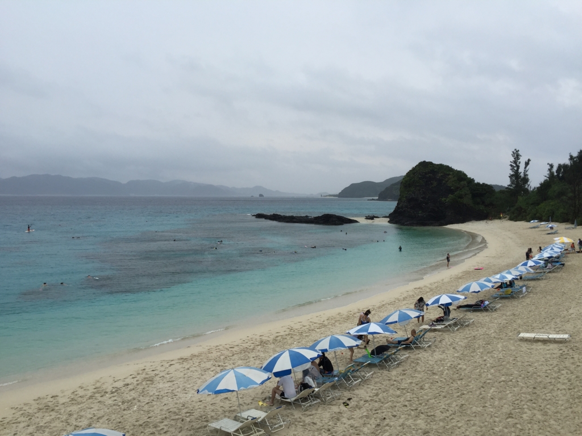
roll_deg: -0.7
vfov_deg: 48.2
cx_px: 291
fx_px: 488
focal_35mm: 29
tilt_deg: -1.1
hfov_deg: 61.7
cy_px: 218
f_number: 2.2
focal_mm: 4.15
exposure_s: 1/335
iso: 32
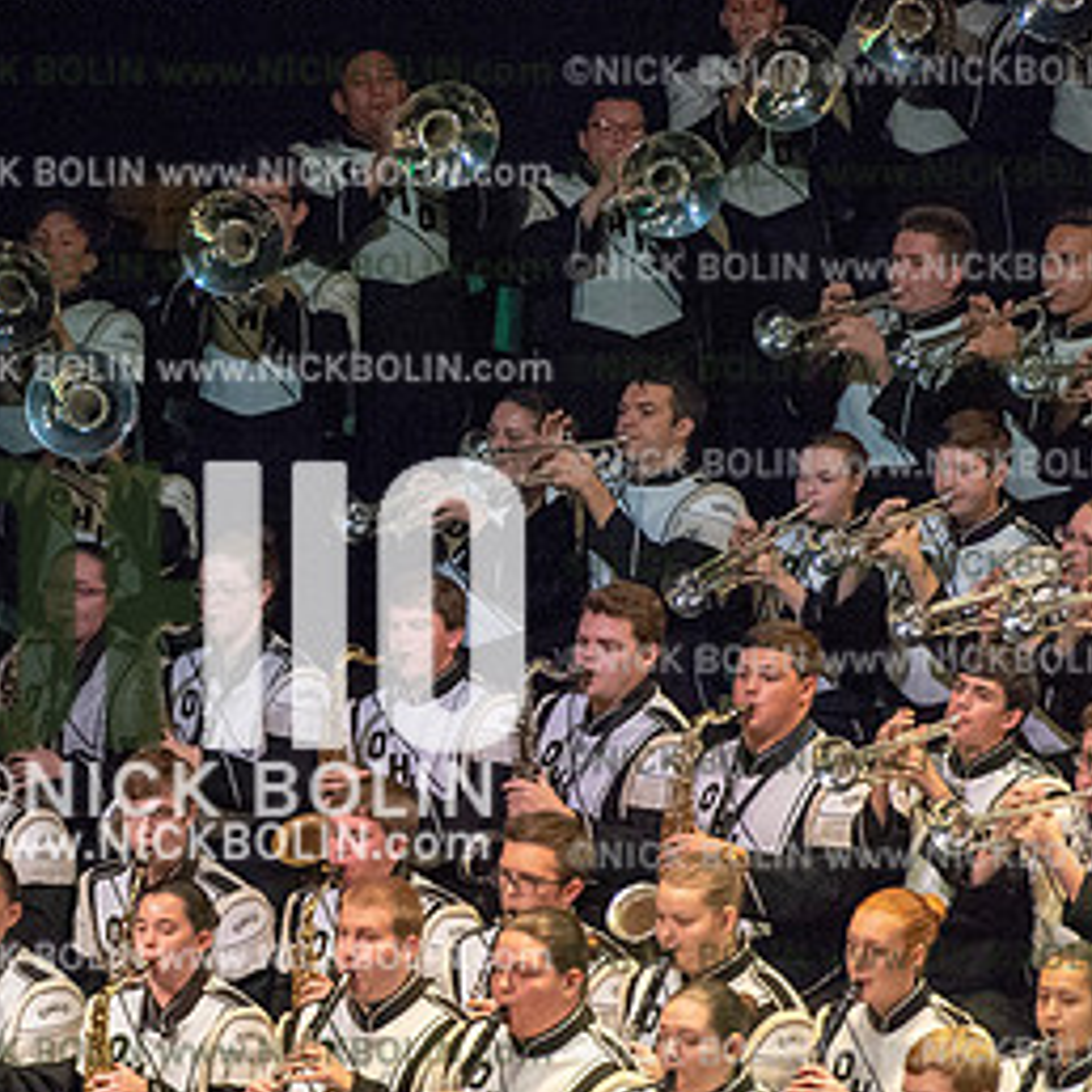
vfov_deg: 4.6
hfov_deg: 4.6
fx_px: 13634
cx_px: 224
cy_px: 660
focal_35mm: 382
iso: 8000
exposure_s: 1/1600
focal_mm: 200
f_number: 2.8
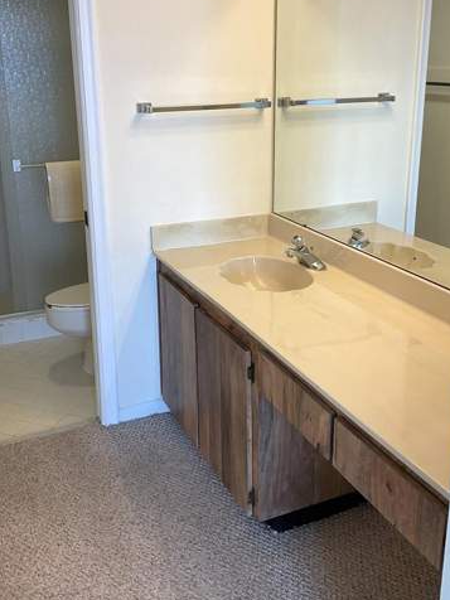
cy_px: 242
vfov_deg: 47.6
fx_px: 676
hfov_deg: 36.8
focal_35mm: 39
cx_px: 221
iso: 32
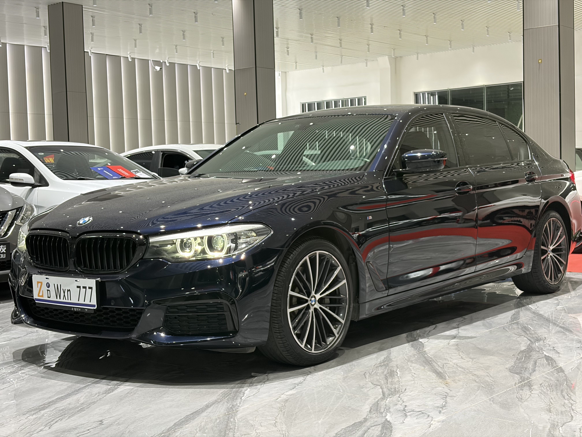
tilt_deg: -2.3
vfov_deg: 28.0
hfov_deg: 36.8
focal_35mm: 52
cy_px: 218
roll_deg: +1.7
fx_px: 874
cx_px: 291
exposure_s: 1/33
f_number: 1.6
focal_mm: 5.96
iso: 125
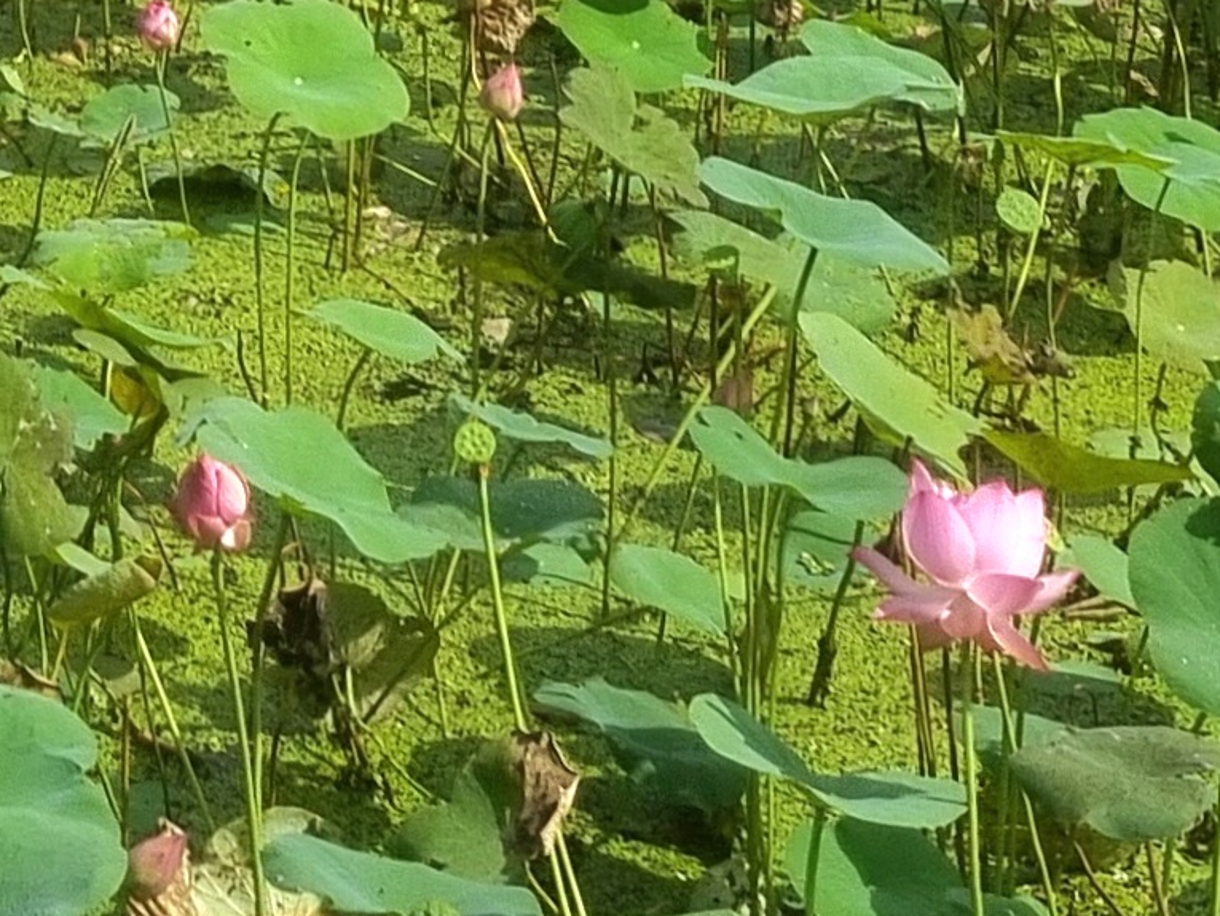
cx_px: -502
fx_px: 4759
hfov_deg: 13.9
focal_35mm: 135
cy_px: -1404
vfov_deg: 9.5
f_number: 1.8
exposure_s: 1/5000
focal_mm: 5.4
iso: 50
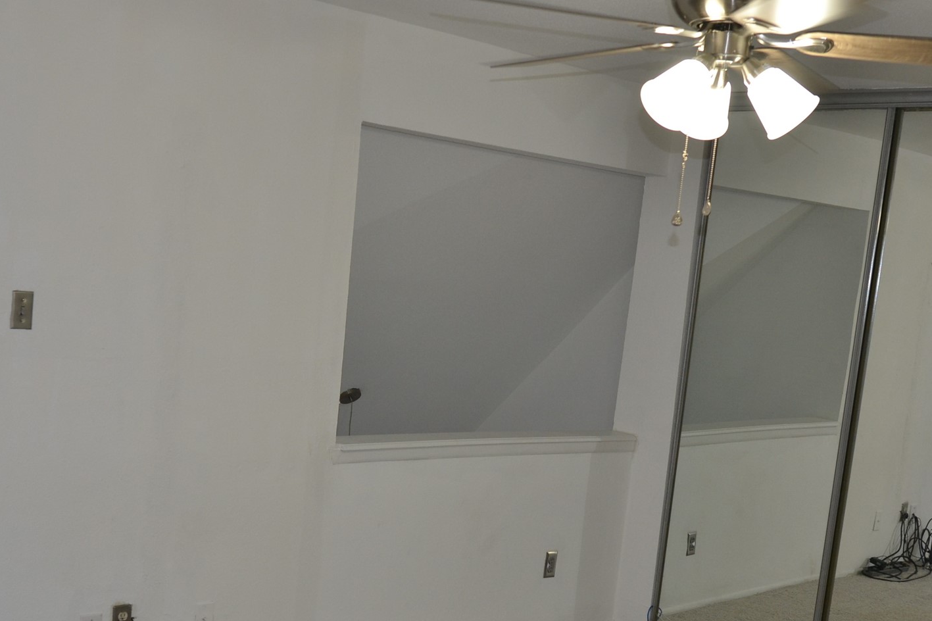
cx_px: 395
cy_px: 413
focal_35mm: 46
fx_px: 1191
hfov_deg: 42.6
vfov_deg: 29.0
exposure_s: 1/125
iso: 400
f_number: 4
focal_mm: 20
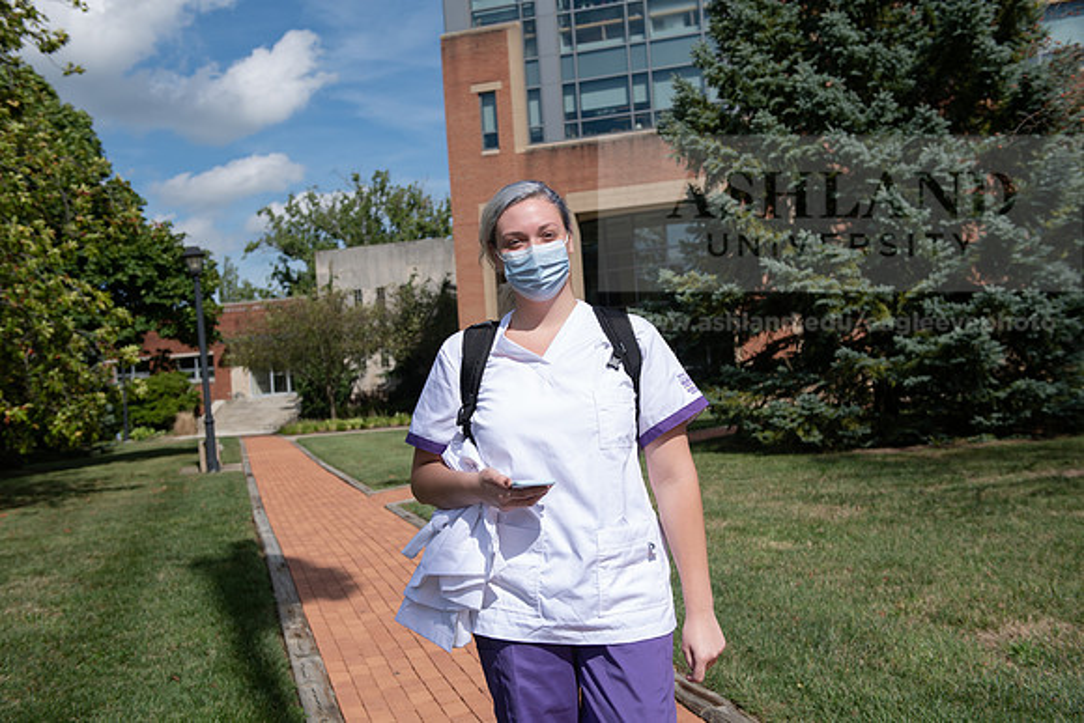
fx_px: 1144
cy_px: 362
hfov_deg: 50.7
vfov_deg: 35.1
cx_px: 542
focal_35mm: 38
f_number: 5
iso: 100
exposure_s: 1/800
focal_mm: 38
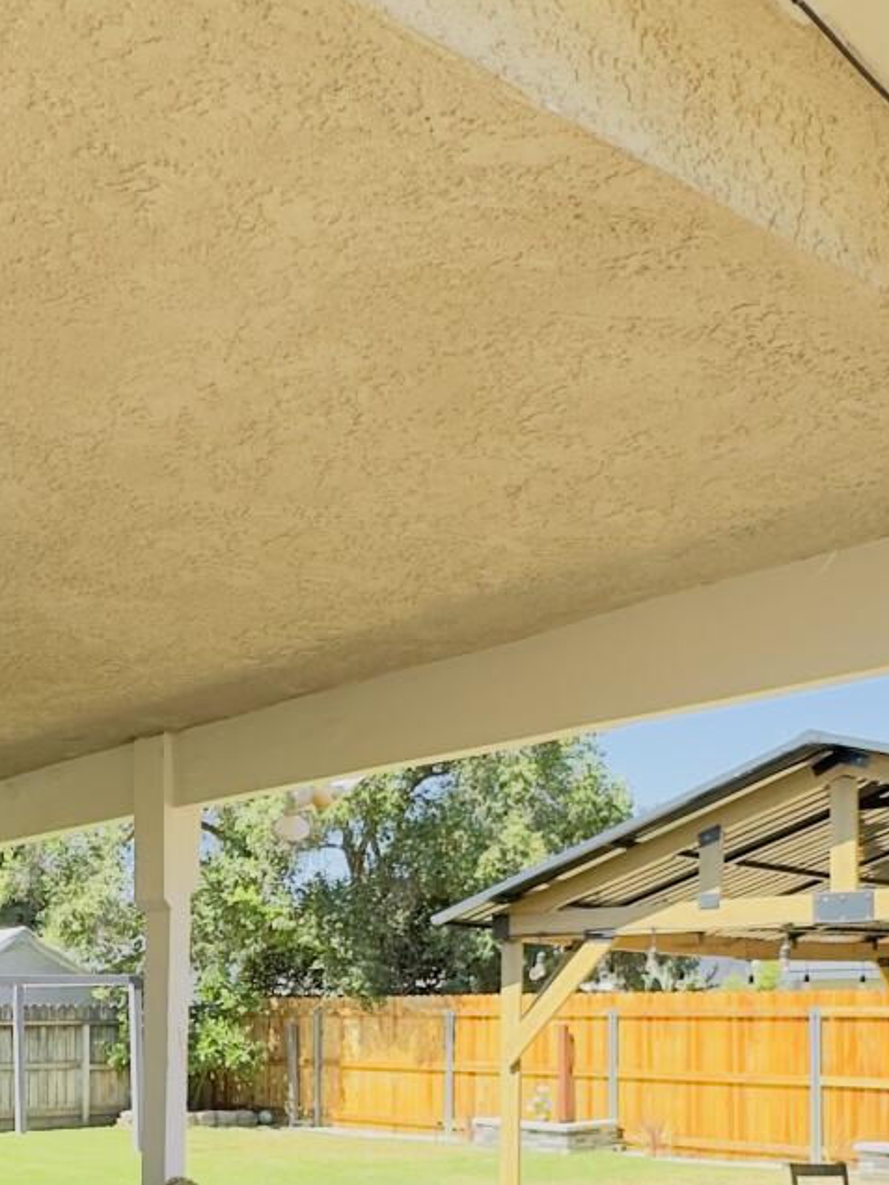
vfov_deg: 40.6
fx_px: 1507
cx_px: 250
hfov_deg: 32.4
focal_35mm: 44
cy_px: 997
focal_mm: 2.22
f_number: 2.2
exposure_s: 1/352
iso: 40
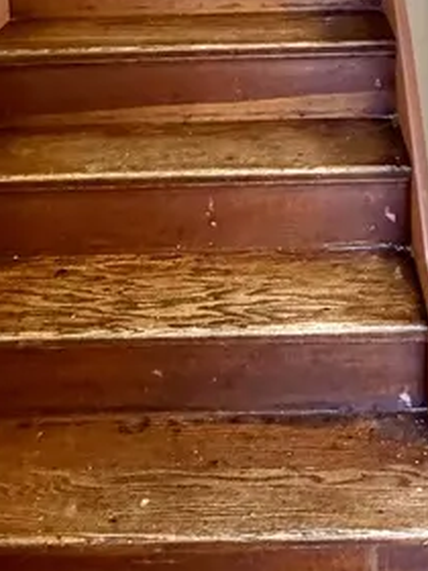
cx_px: 275
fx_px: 890
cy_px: -112
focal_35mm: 54
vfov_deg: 30.3
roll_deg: +1.1
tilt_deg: -7.8
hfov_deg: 26.9
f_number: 2.2
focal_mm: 2.22
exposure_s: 1/60
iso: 320
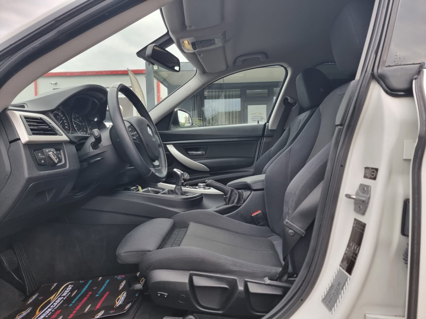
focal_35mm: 24
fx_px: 295
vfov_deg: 56.8
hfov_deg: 71.6
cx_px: 213
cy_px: 160
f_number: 1.8
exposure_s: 1/100
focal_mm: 6.7
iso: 50
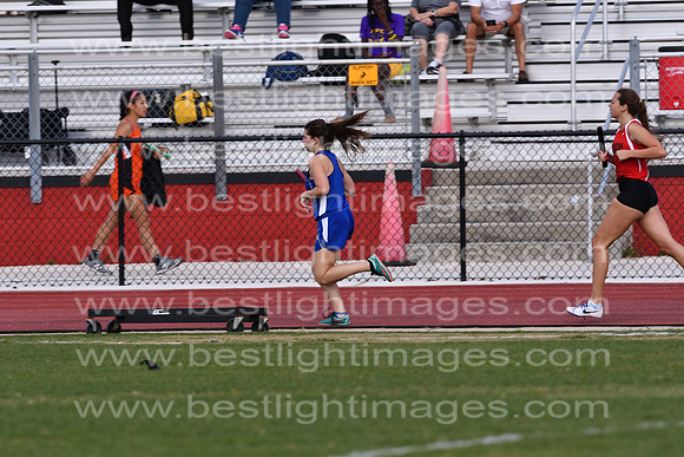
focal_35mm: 450
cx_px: 342
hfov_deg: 4.6
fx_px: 8552
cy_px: 228
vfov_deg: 3.1
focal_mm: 300
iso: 100
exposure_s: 1/500
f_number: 5.6
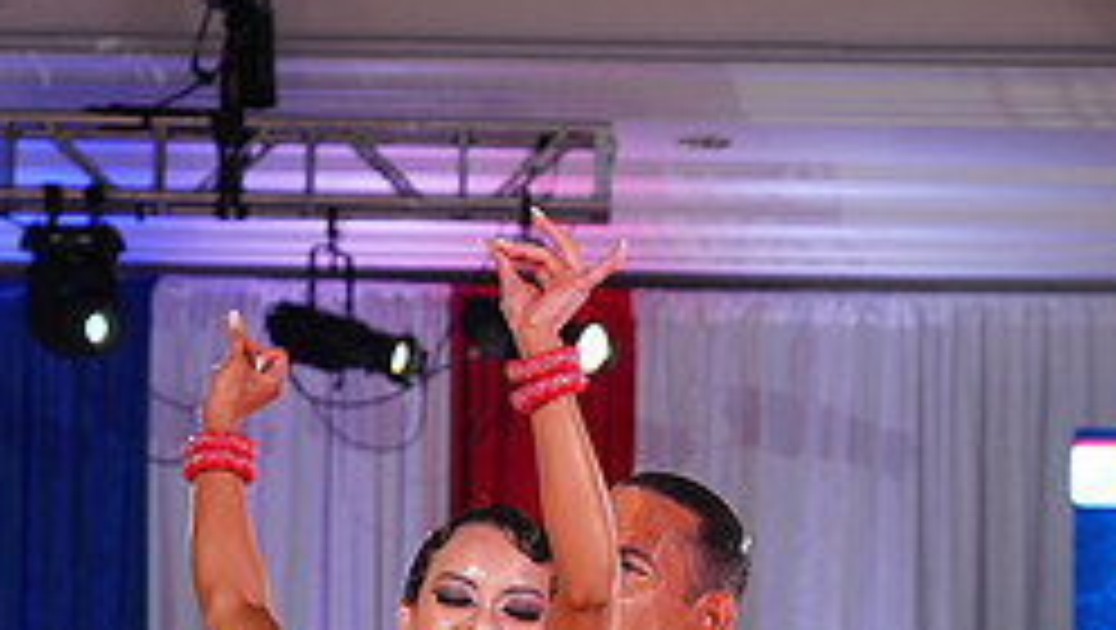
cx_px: 614
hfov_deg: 12.7
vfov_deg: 7.0
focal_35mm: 169
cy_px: 1210
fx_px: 5005
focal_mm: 69
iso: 1600
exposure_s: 1/160
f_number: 5
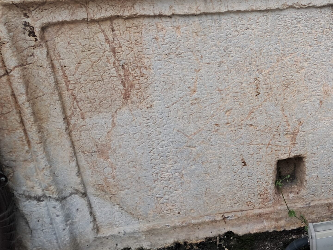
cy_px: 50
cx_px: 292
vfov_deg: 29.6
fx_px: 462
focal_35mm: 48
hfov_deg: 37.4
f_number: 1.8
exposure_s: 1/184
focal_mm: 4
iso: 50
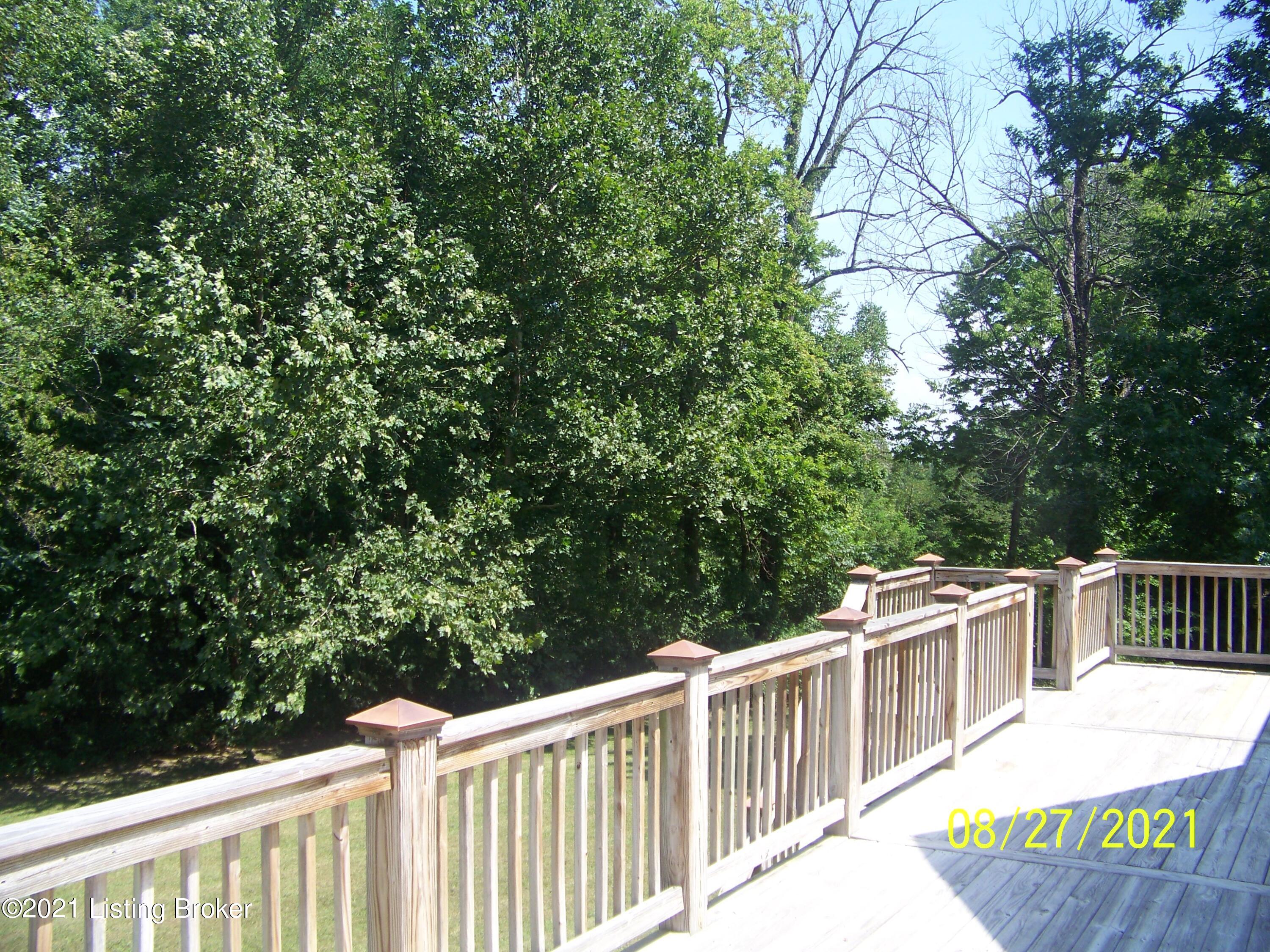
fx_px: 1321
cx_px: 635
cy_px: 476
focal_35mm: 36
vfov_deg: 39.7
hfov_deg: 51.4
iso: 64
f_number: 2.8
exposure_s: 1/400
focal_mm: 5.85
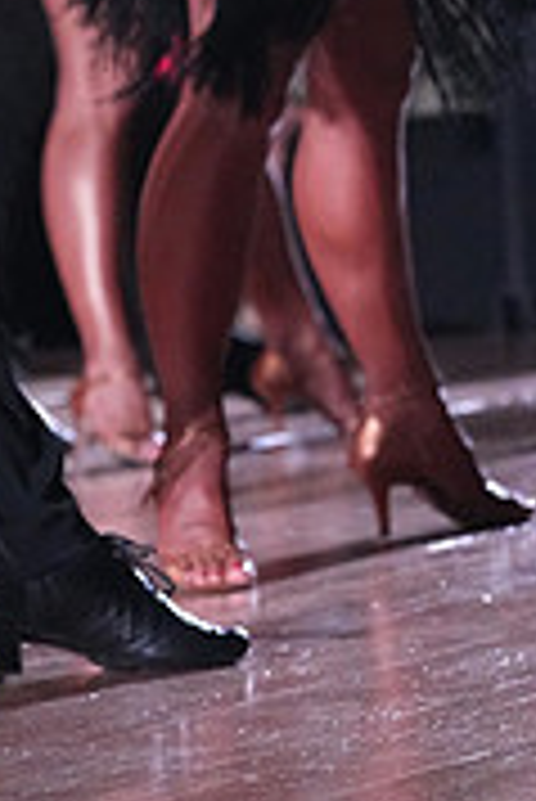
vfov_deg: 6.3
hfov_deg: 4.2
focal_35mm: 325
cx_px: -25
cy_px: -243
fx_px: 7244
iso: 10000
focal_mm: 100
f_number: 5.6
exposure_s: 1/400
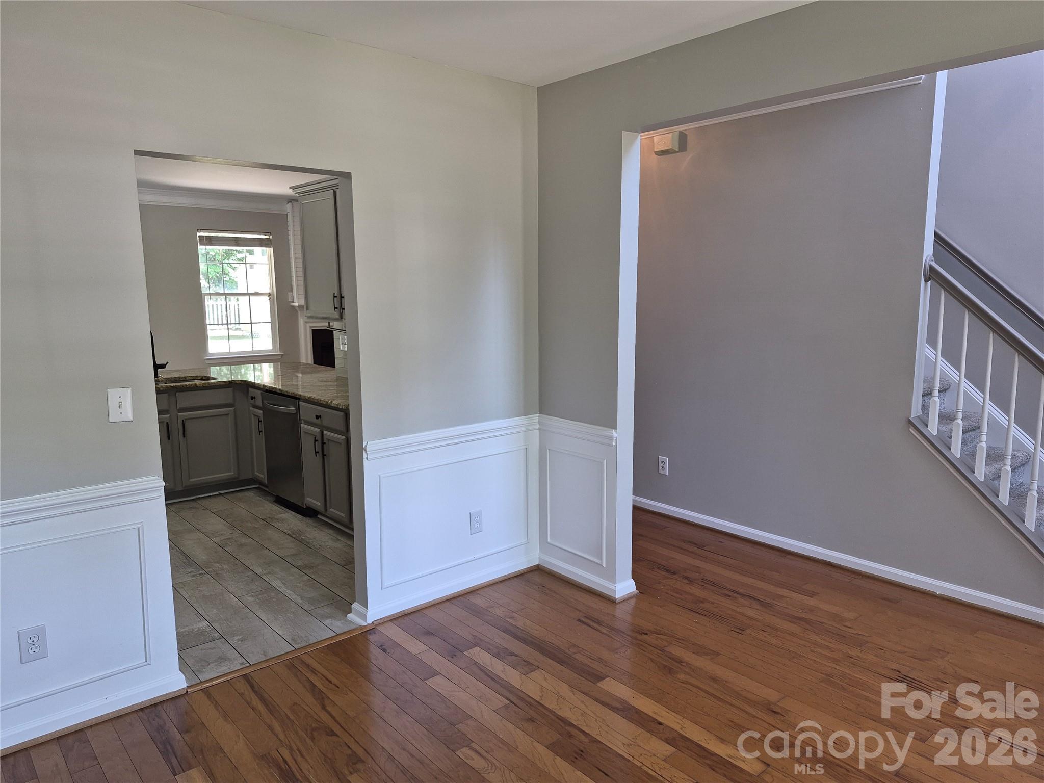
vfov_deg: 58.9
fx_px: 694
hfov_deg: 73.9
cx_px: 522
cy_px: 392
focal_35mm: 23
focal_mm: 5.4
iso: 80
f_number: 1.8
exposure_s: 1/60
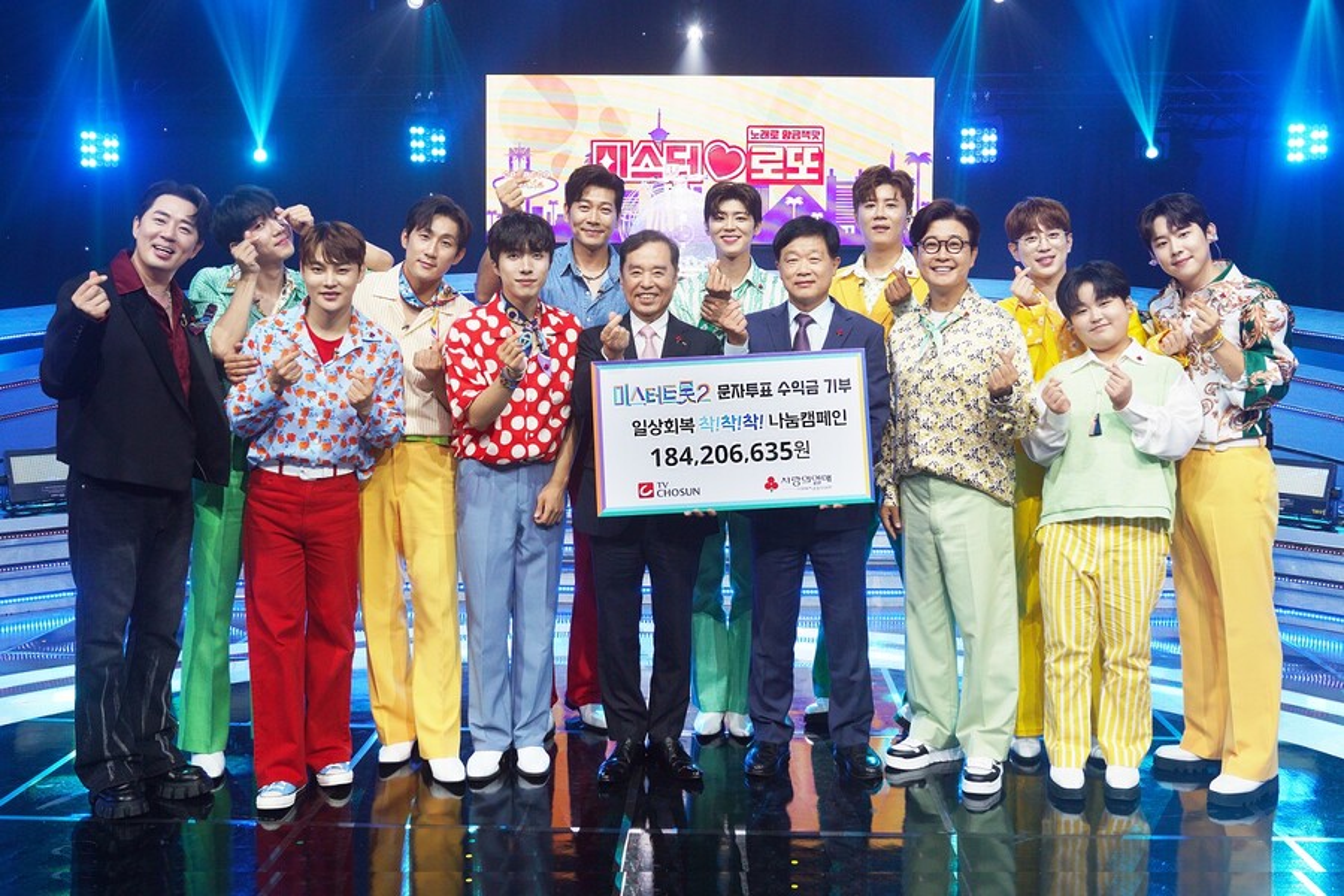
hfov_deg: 61.9
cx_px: 672
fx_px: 1120
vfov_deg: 43.6
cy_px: 448
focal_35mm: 30
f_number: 5.6
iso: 800
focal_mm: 30
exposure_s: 1/100
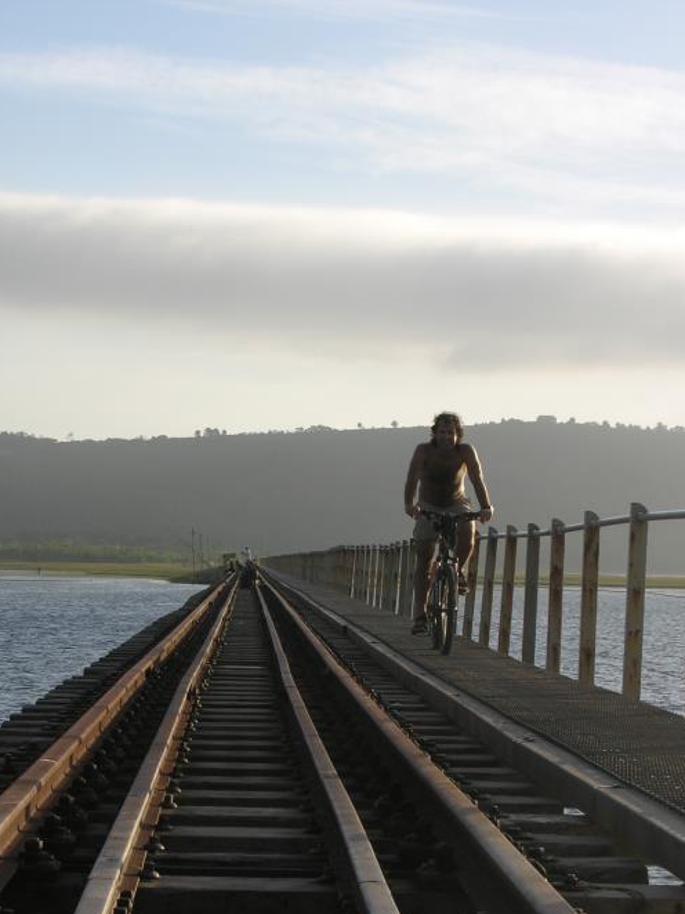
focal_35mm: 99
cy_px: 545
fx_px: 2614
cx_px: 358
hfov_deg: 14.9
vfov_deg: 19.8
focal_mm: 16.4
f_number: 6.3
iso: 50
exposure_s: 1/160
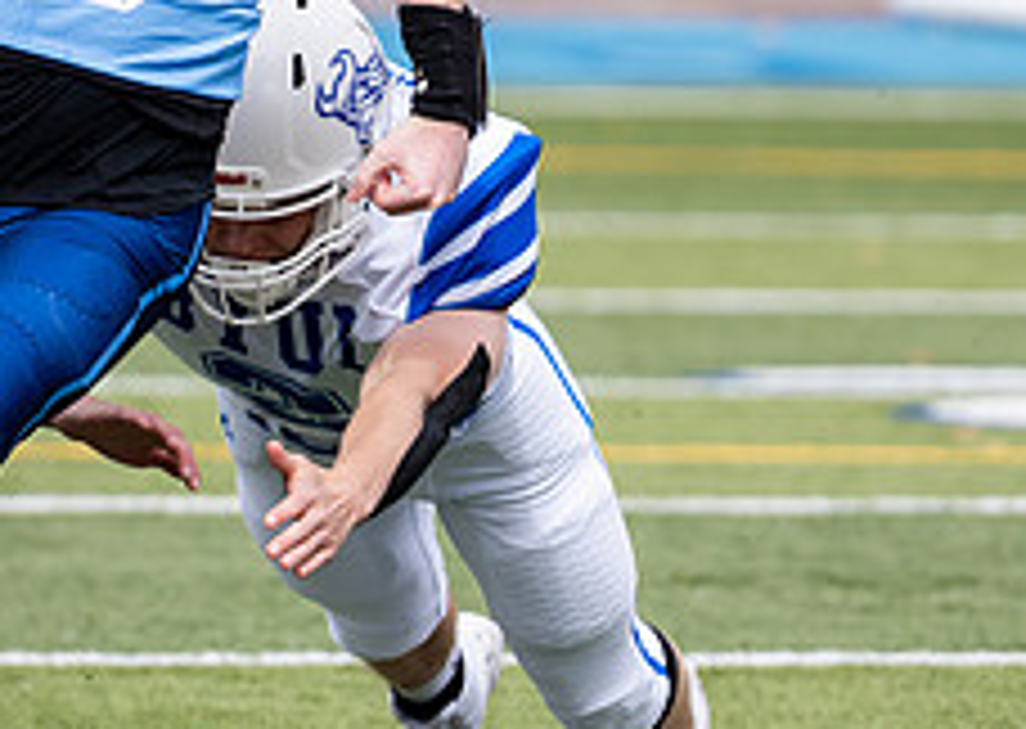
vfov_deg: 1.9
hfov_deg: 2.7
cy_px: -153
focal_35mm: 743
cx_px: 284
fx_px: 21612
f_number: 2.8
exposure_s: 1/1250
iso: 125
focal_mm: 200
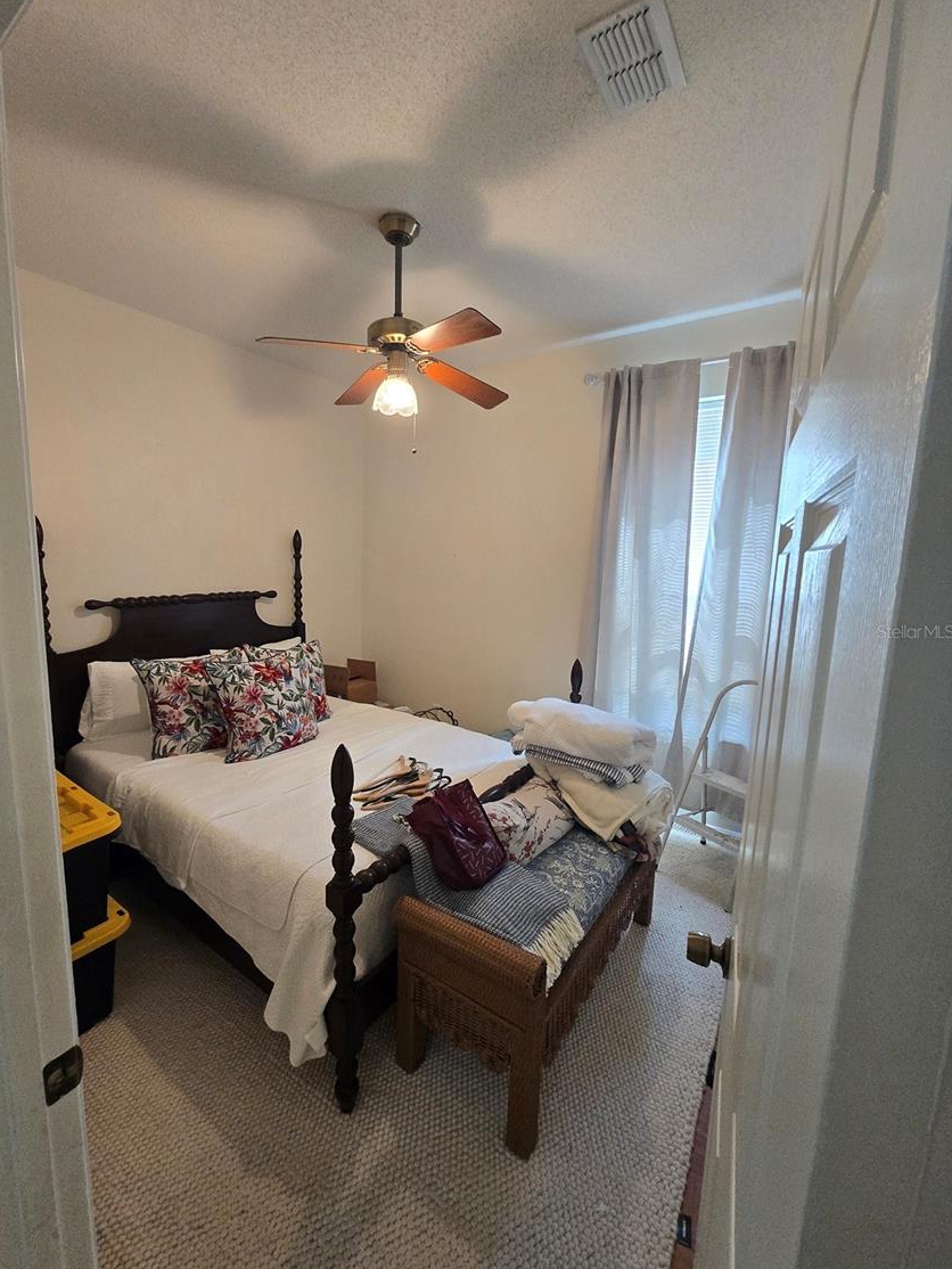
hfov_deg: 85.6
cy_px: 631
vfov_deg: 102.0
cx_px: 445
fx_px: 513
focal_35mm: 14
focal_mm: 1.7
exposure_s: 1/60
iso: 200
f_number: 2.2
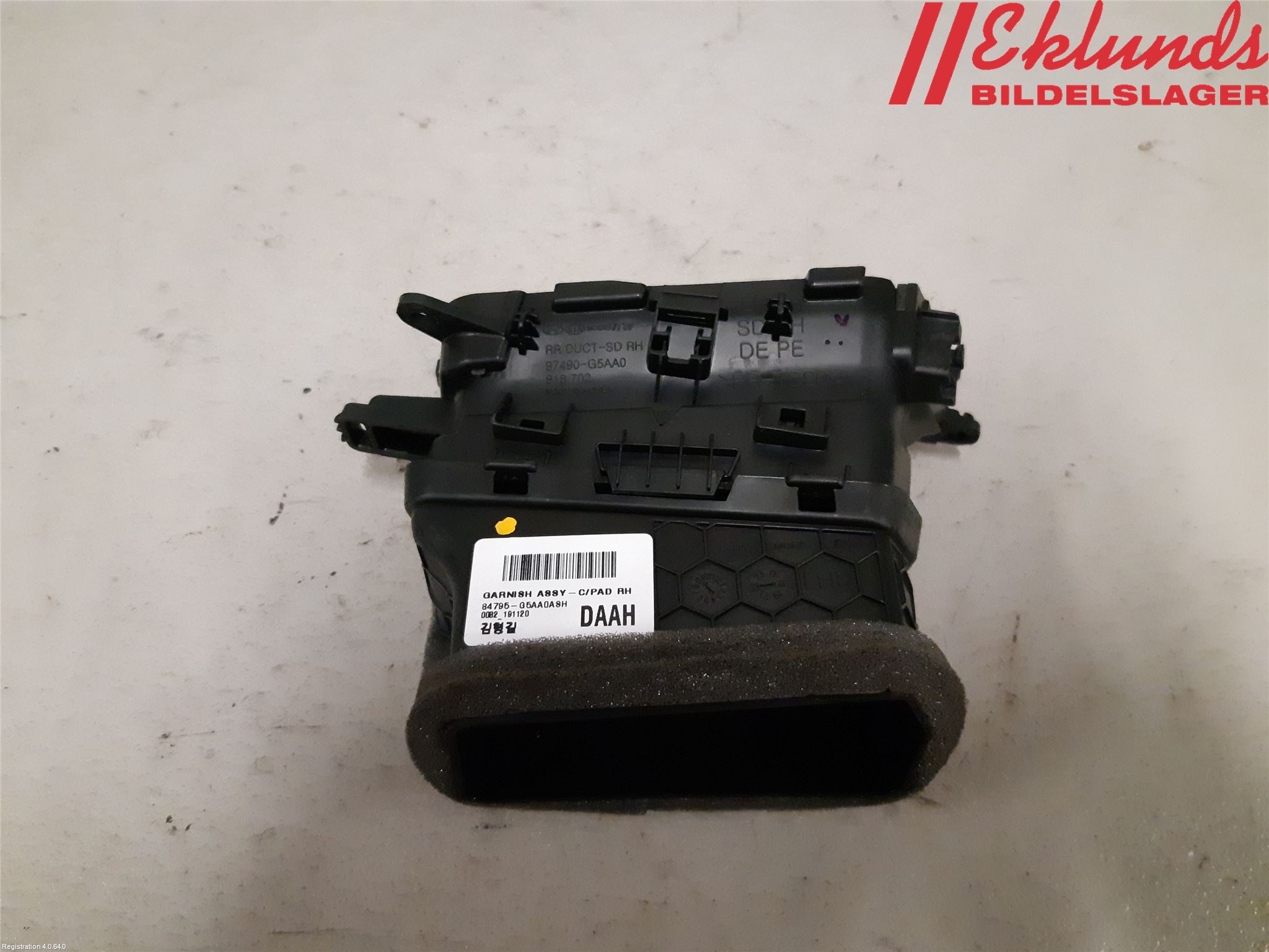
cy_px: 476
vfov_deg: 53.1
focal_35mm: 26
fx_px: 953
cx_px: 634
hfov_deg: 67.3
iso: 800
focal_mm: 3.93
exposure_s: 1/213
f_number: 1.7
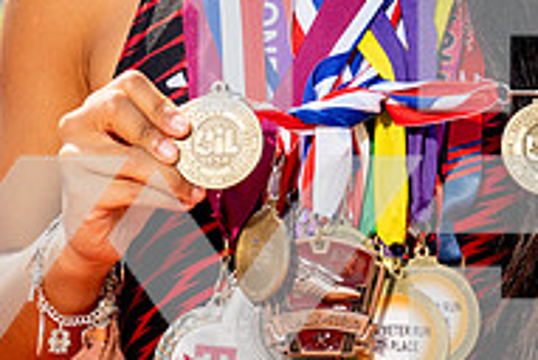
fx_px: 2589
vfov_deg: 7.9
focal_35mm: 173
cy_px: -35
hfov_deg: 11.8
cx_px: 363
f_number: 5.6
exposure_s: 1/250
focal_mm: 54
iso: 100
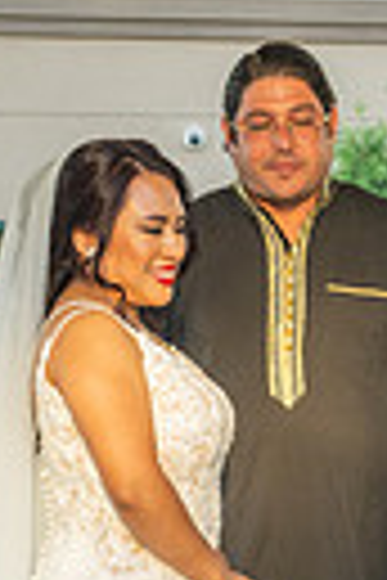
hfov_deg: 5.9
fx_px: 3773
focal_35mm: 234
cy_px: 870
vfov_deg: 8.6
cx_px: 197
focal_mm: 44
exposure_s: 1/200
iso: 500
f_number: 6.3
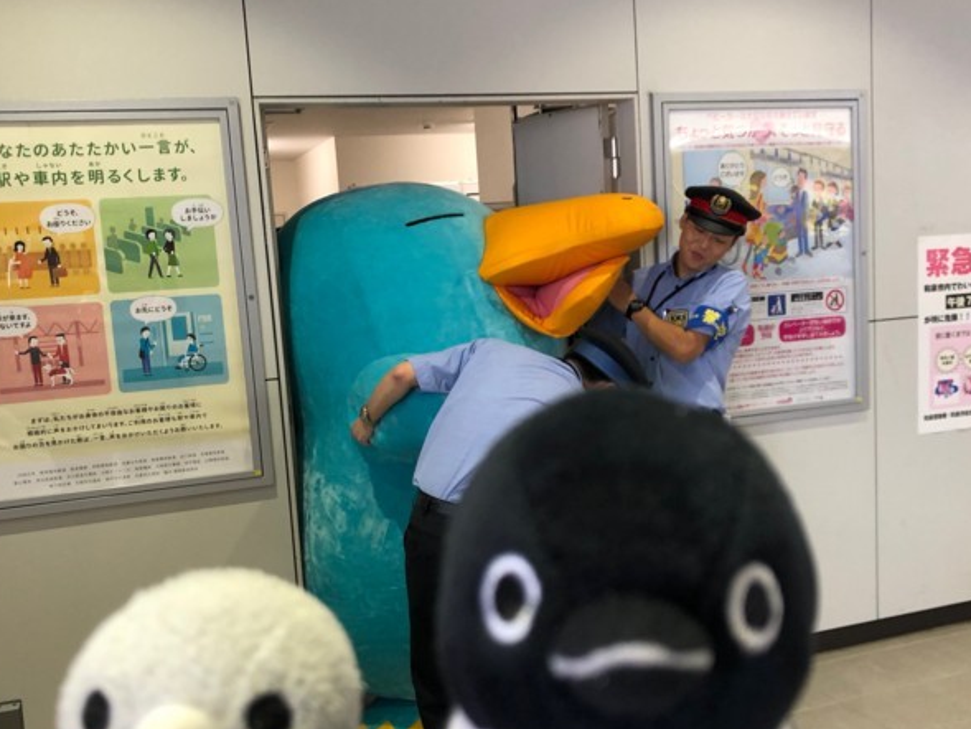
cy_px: 424
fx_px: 1066
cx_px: 476
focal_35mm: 38
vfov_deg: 37.6
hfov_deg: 49.0
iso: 40
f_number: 1.8
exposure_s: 1/30
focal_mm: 3.99
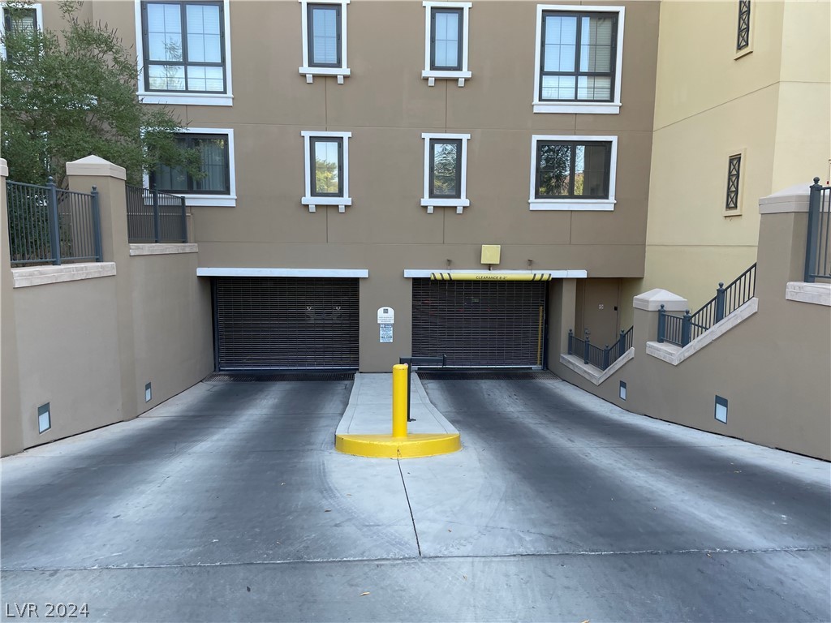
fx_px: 624
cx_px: 416
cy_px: 312
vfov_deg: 53.1
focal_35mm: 26
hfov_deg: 67.3
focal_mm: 4.2
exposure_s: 1/319
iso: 32
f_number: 1.6
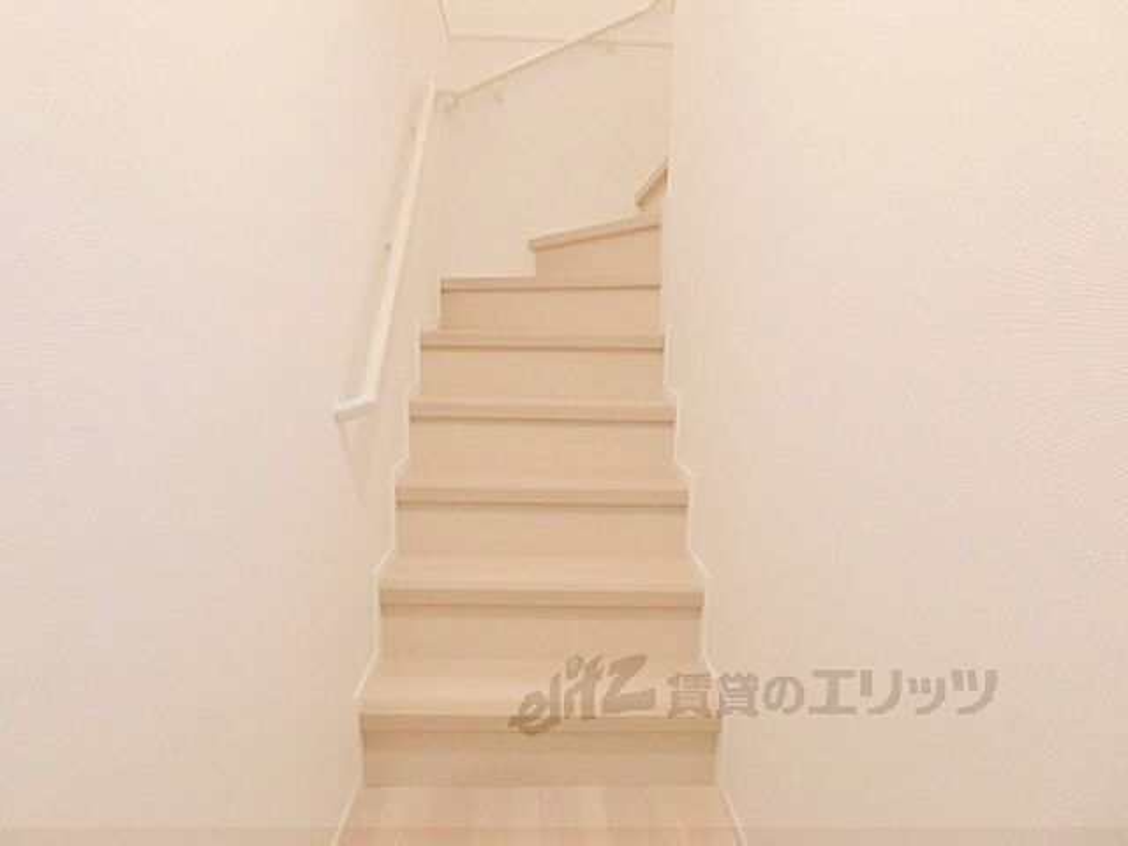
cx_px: 564
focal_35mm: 19
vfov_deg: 68.7
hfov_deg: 84.7
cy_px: 423
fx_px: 619
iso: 1600
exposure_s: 1/30
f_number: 6.9
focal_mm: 4.06
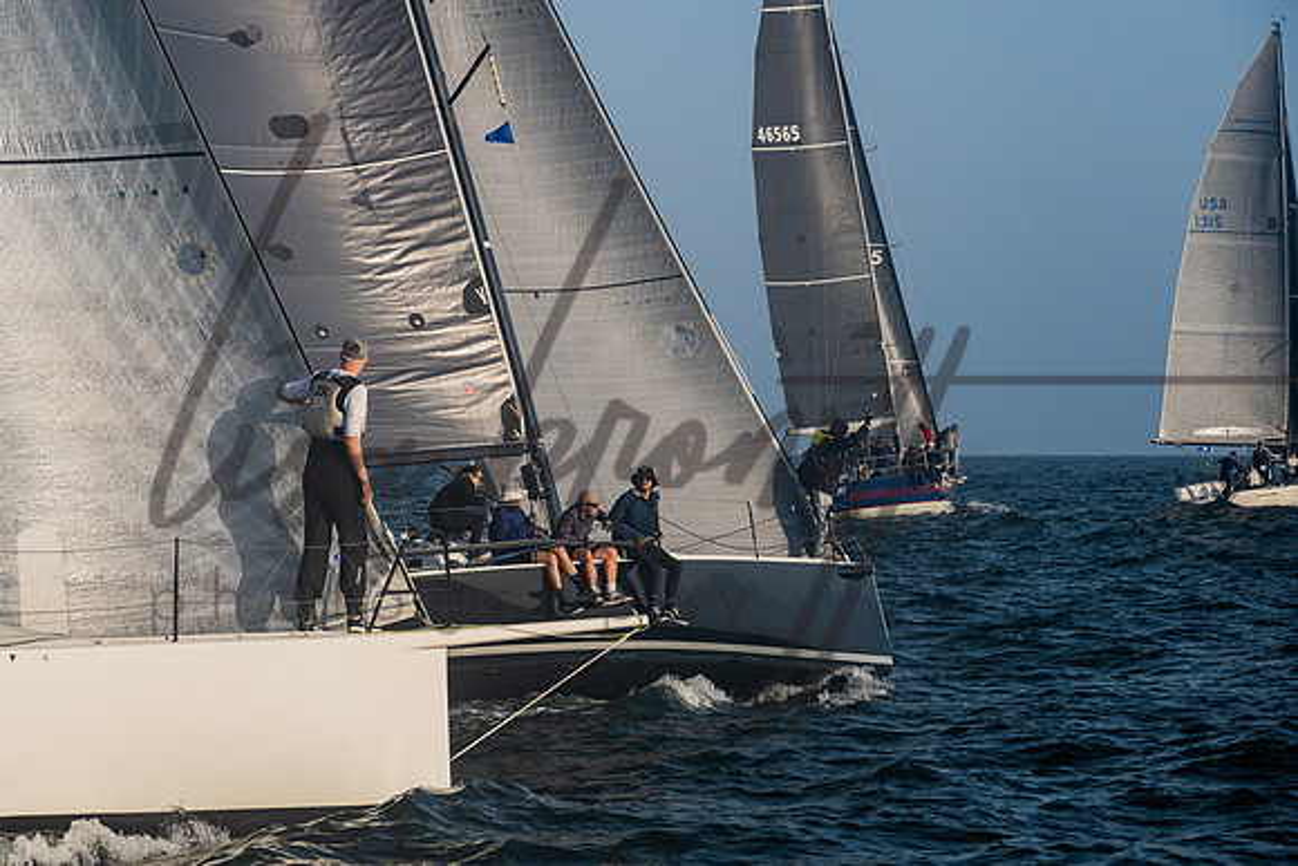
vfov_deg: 10.0
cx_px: 559
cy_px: 393
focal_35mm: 137
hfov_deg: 15.0
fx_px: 4935
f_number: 8
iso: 400
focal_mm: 120
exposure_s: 1/1250
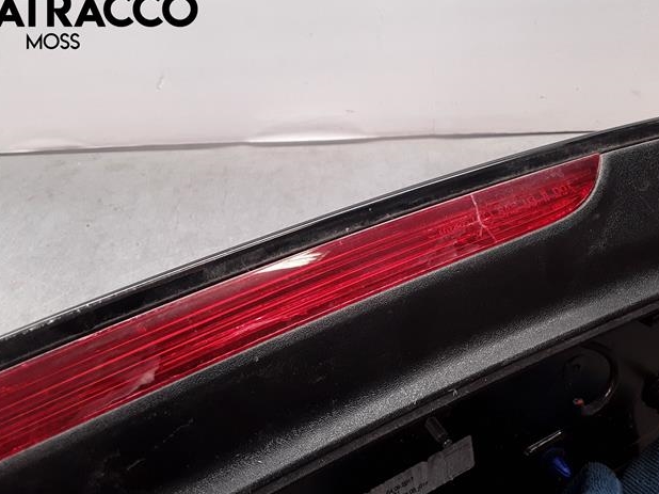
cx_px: 334
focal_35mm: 29
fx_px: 552
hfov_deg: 61.7
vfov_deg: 48.2
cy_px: 246
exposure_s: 1/50
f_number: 1.9
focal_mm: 2.91
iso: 50
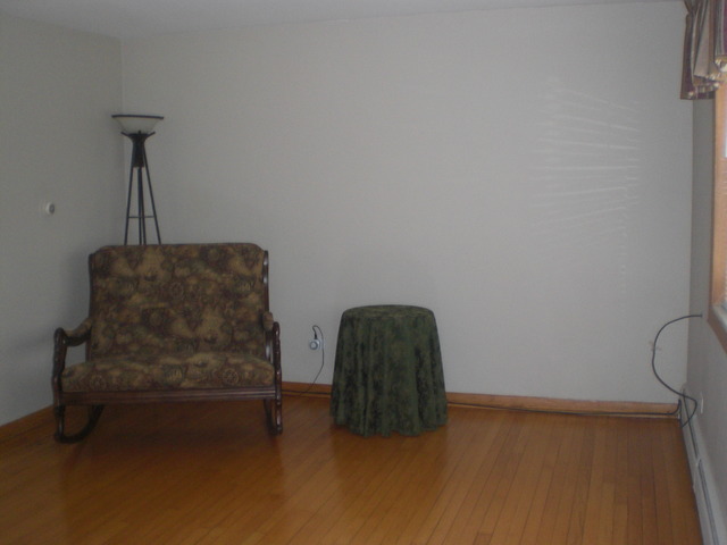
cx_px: 364
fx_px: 798
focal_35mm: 38
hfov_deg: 49.0
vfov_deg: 37.7
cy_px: 272
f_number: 3.1
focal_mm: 6.3
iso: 200
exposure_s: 1/60
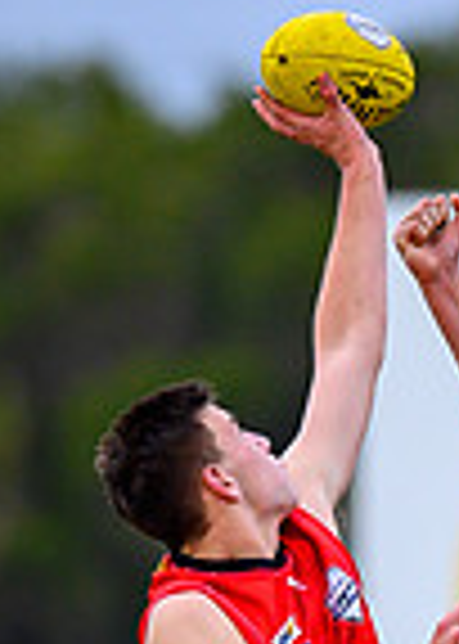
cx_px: 865
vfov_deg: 0.6
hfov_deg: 0.5
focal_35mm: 3149
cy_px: 877
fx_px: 57524
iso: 640
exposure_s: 1/1600
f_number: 4.5
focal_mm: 500
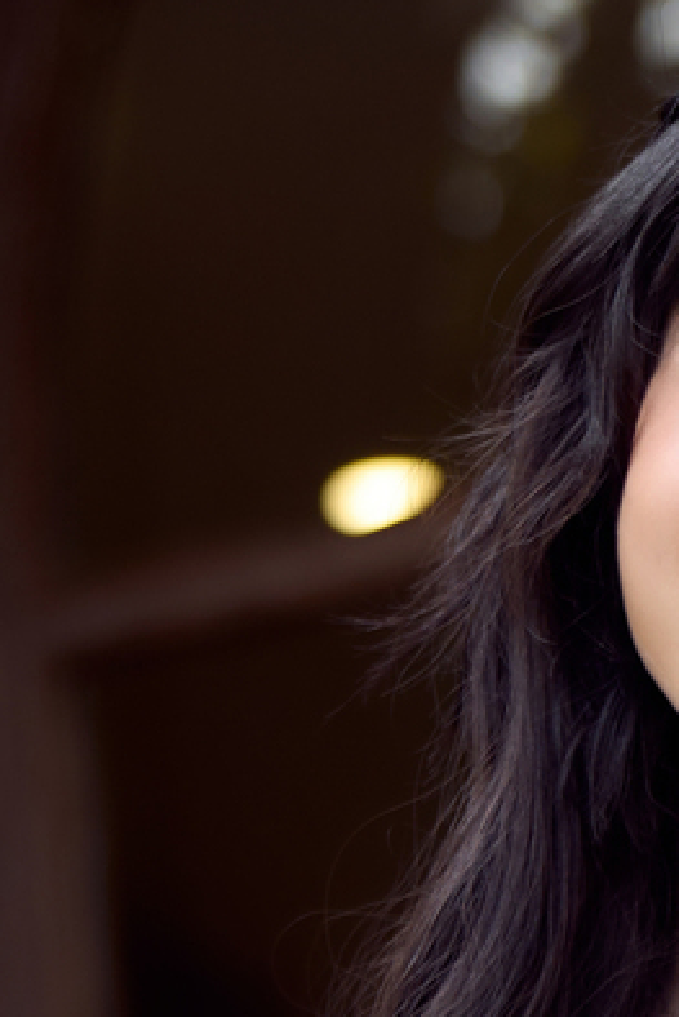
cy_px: 1931
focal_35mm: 303
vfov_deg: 6.6
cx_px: 1071
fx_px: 8564
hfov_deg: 4.5
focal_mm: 60
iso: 200
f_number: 2.5
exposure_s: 1/400
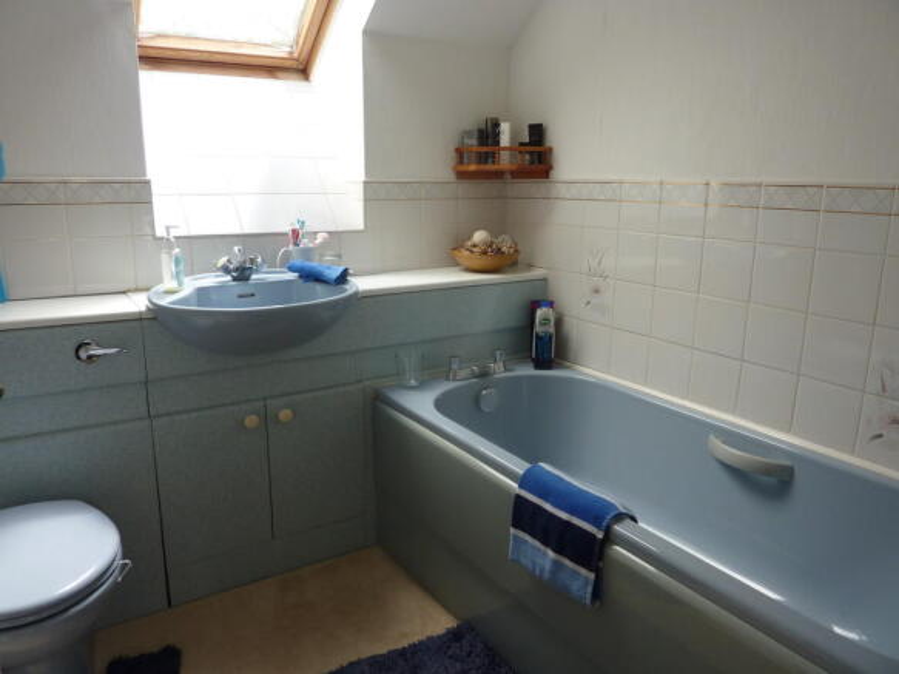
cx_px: 450
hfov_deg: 69.4
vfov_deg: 54.9
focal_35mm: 25
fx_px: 649
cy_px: 337
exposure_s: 1/80
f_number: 3.3
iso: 80
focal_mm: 4.1
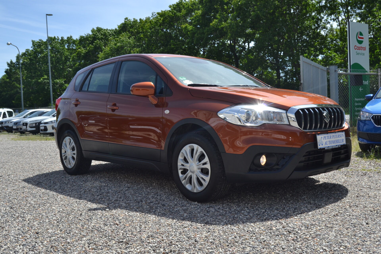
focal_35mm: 36
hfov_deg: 53.1
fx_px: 381
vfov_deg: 36.9
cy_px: 127
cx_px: 190
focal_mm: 24
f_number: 8
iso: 100
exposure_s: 1/250
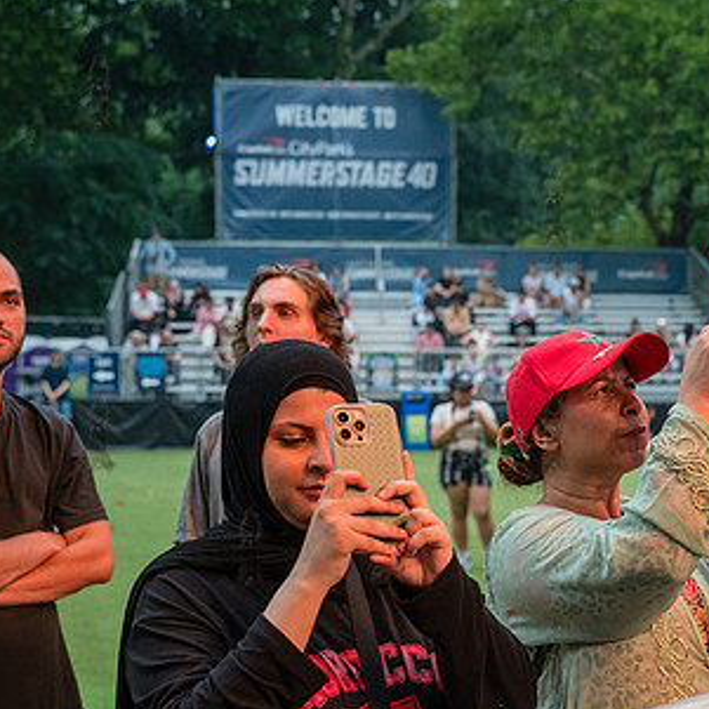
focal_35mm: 77
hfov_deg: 22.2
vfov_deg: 22.4
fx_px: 1784
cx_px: 551
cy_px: 431
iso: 1600
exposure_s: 1/640
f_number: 4.5
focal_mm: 47
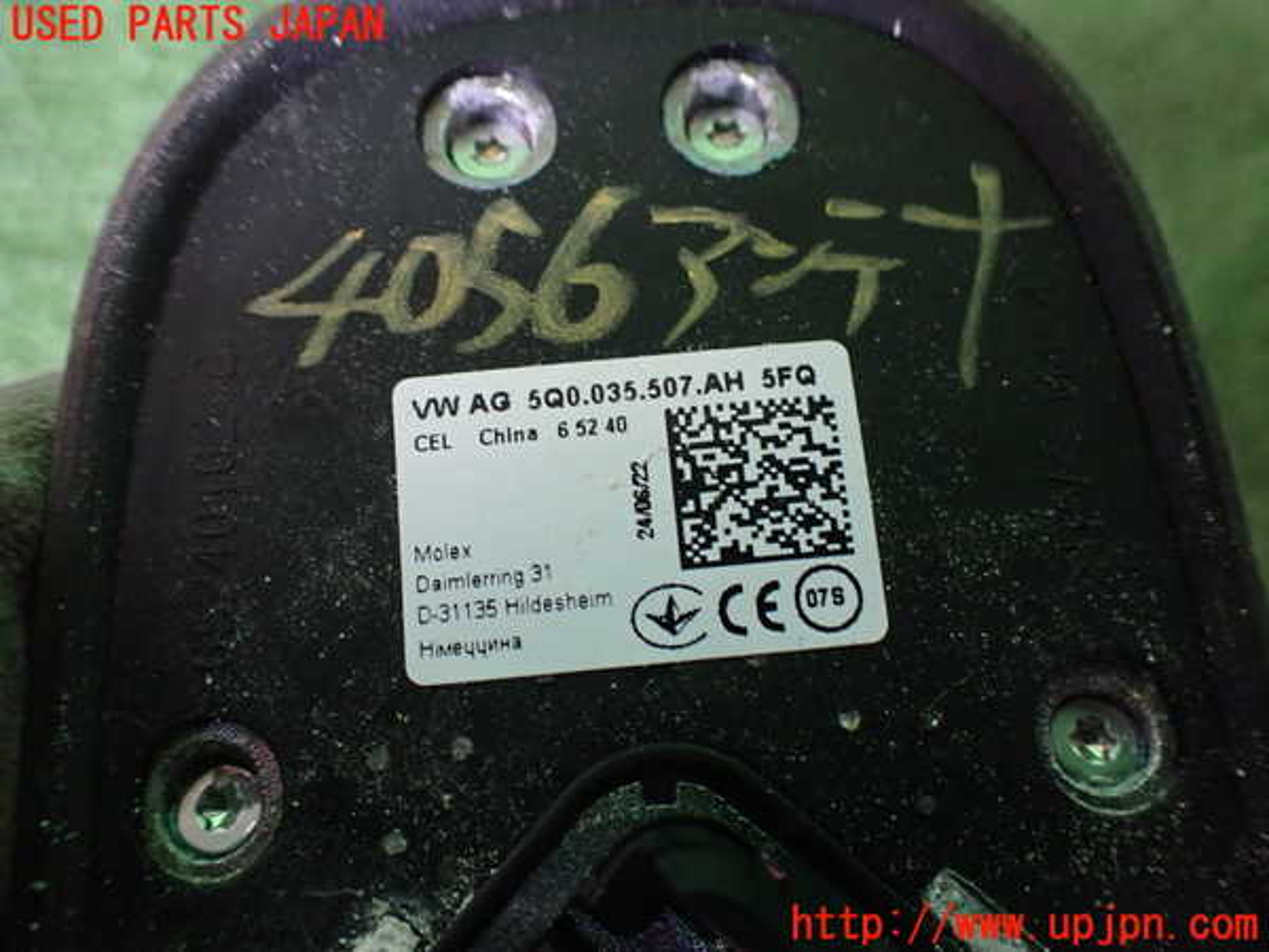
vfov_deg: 46.8
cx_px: 634
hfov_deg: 60.0
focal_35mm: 30
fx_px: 1100
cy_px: 476
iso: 800
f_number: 2.3
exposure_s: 1/80
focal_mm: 5.4
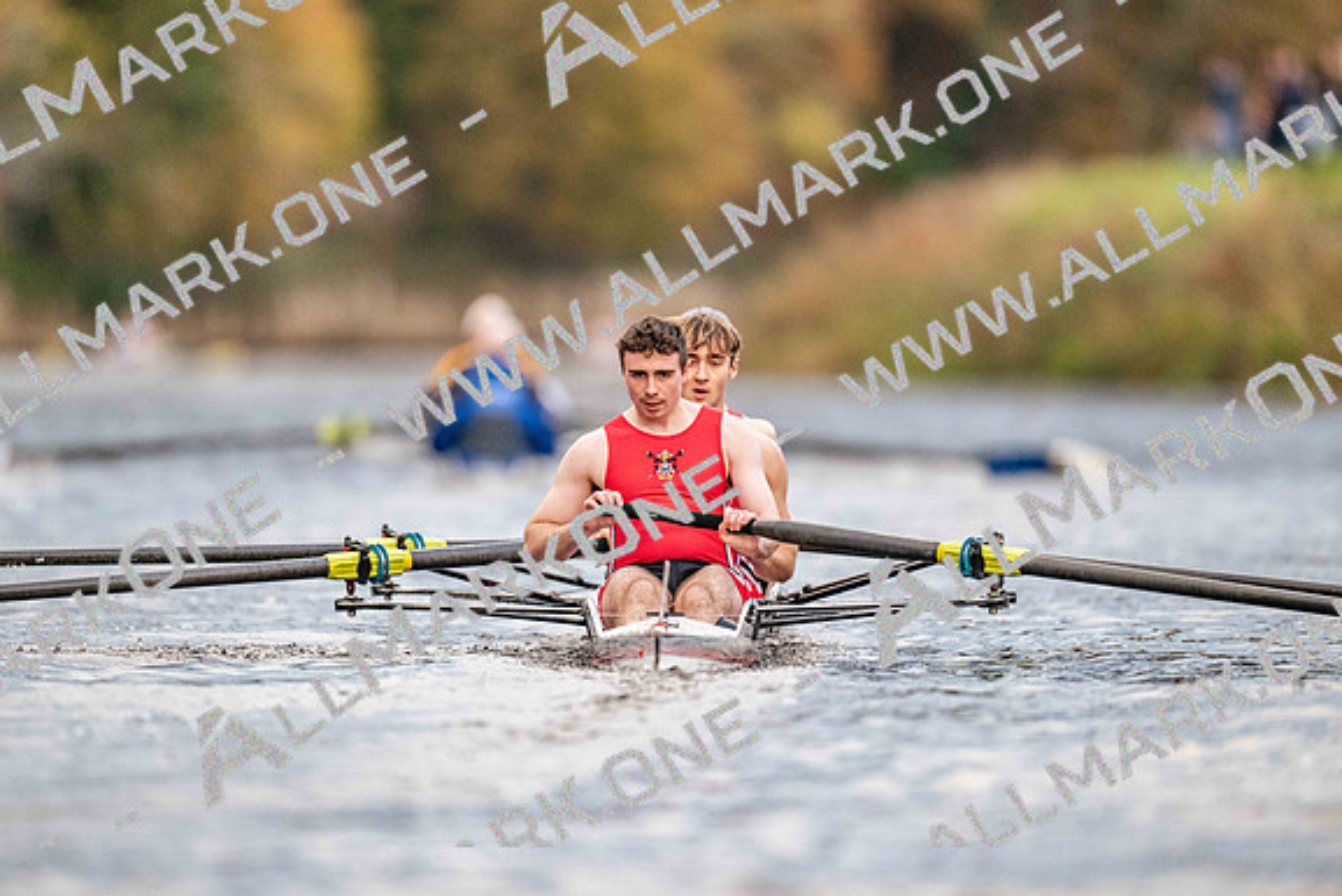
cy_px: 448
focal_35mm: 603
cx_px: 670
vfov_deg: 2.3
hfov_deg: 3.4
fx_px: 22483
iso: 4000
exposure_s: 1/2500
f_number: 4
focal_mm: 600
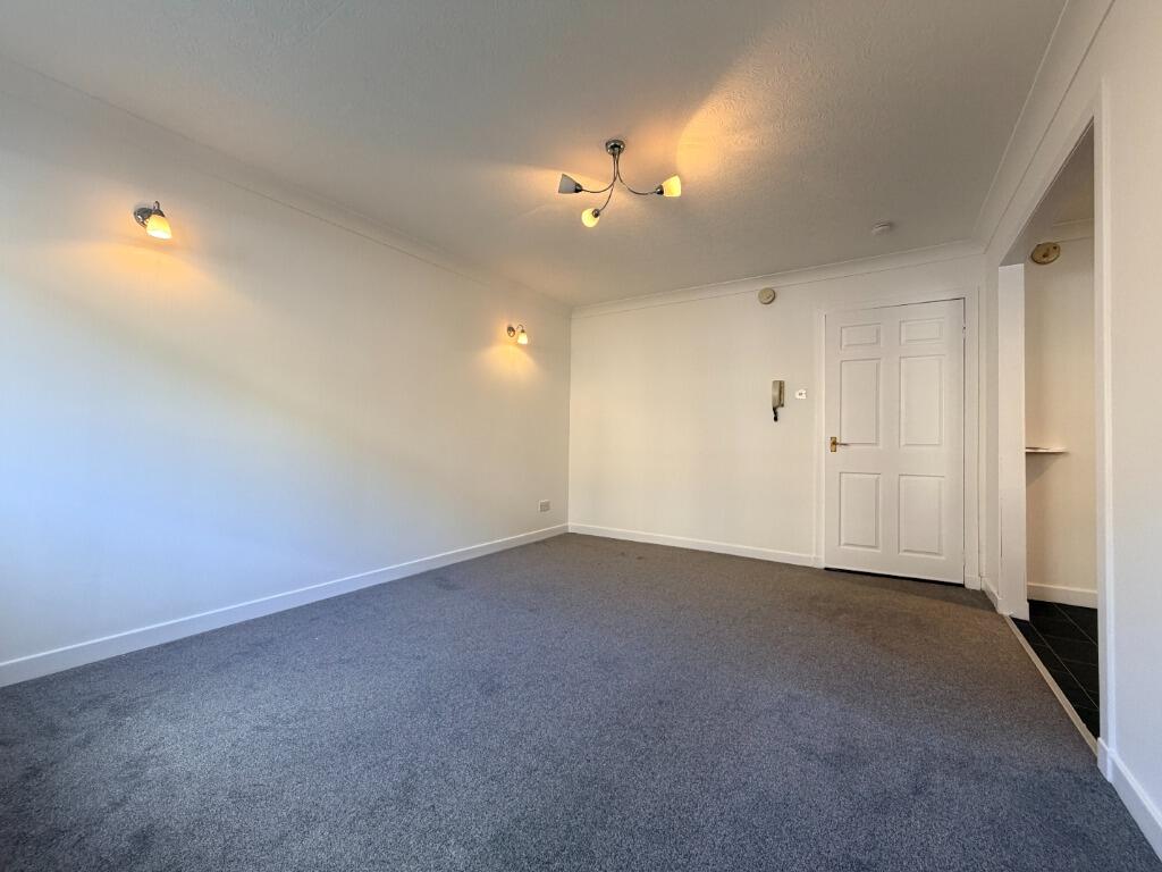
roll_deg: -0.1
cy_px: 436
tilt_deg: +1.1
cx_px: 581
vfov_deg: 85.7
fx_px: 470
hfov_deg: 102.1
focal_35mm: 14
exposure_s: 1/100
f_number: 2.2
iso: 160
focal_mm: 2.22
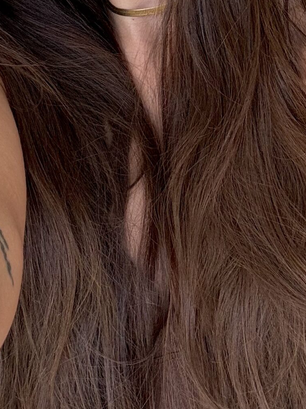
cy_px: -82
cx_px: 114
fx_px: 896
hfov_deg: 19.3
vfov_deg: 23.5
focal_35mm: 76
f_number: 1.9
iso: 50
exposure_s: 1/121
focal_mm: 2.69
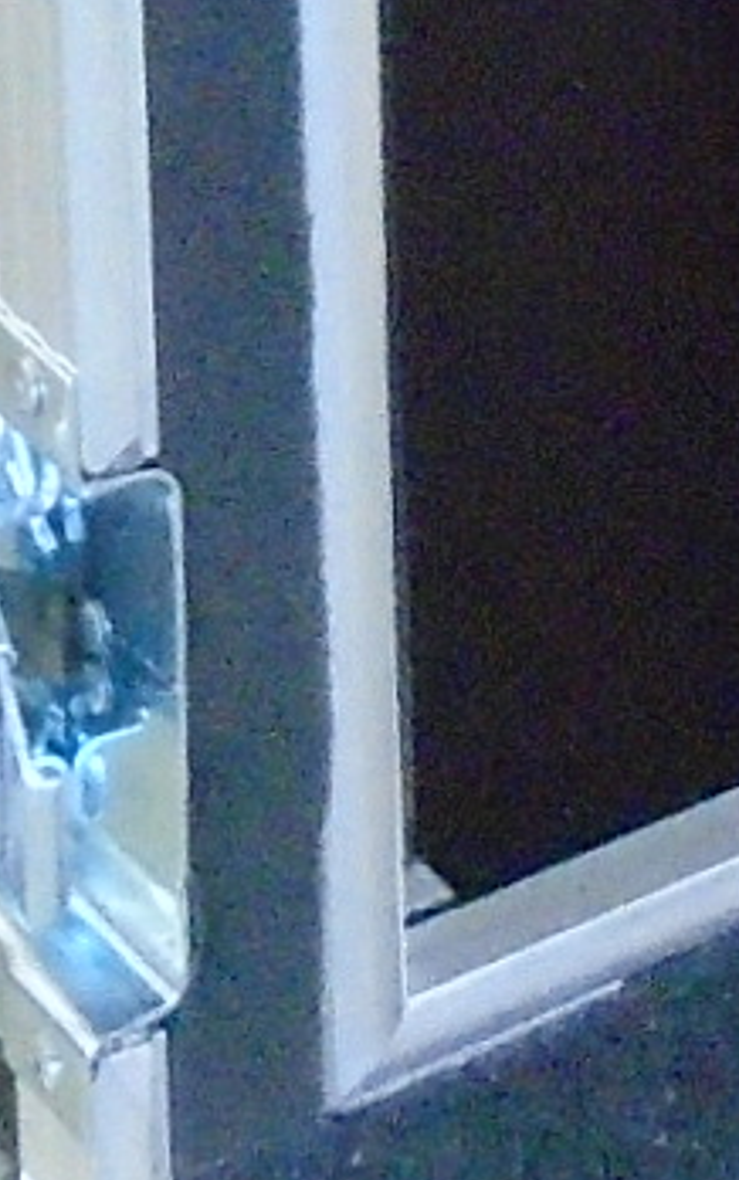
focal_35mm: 205
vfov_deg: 9.7
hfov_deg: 6.3
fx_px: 6595
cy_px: -980
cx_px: 1054
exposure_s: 1/30
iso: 800
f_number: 3.2
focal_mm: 4.6
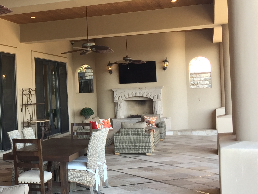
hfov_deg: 29.6
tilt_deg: -0.4
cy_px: 105
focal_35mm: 62
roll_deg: +1.7
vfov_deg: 23.6
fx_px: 462
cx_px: 16
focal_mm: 4.15
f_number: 2.2
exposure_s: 1/120
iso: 40
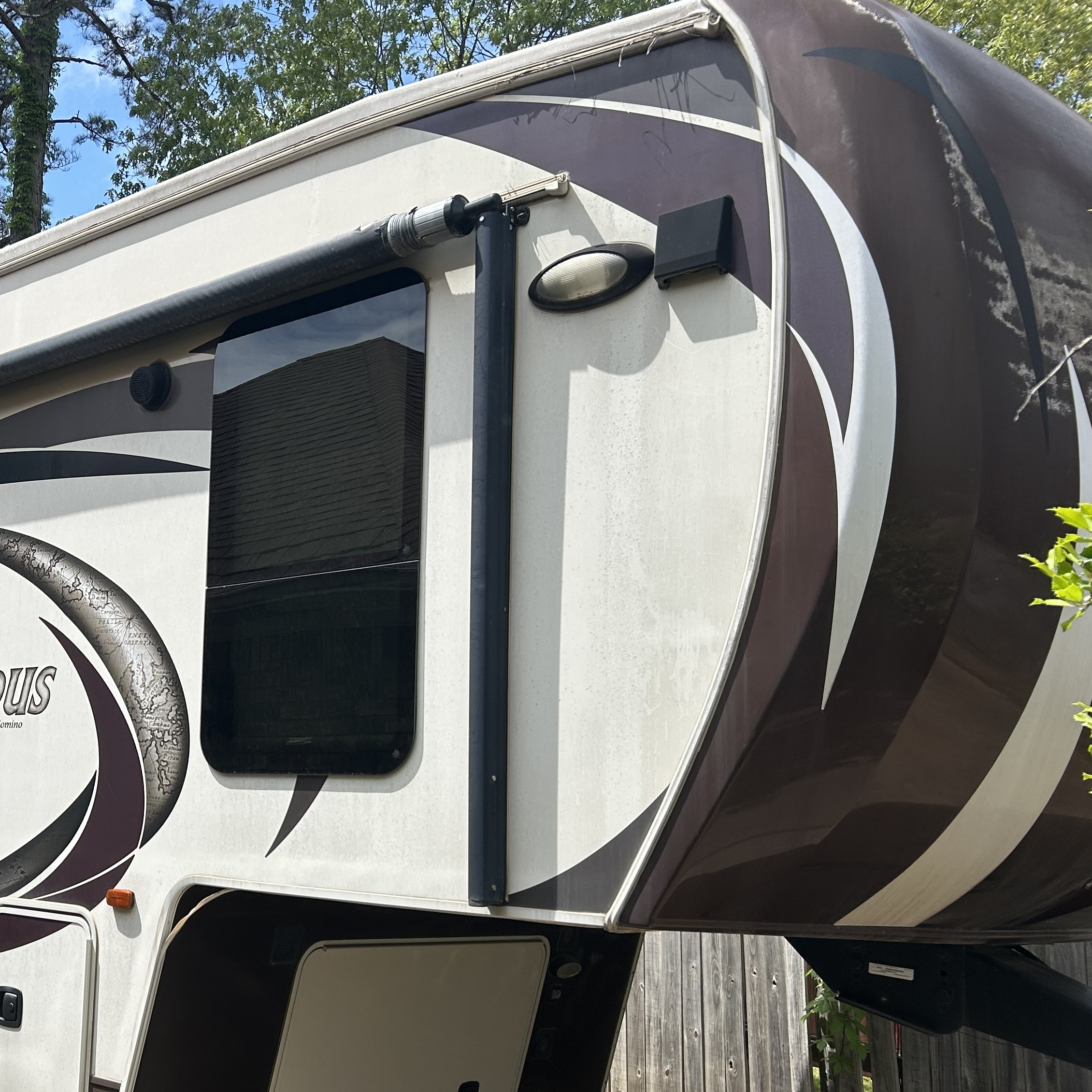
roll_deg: -2.4
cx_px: 124
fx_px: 1463
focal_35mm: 41
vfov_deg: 40.7
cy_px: 653
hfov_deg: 38.3
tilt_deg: +5.7
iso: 50
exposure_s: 1/3460
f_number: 1.5
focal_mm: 5.7
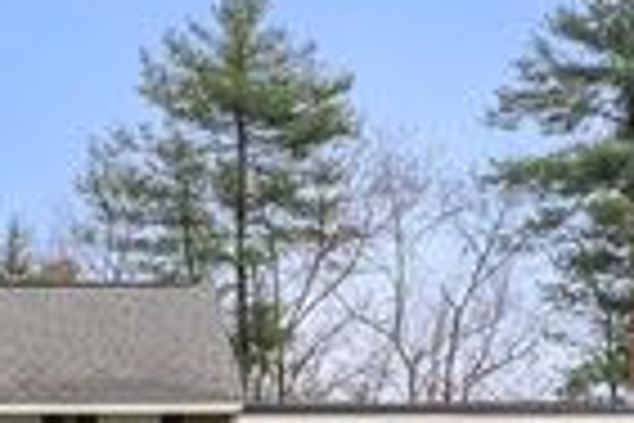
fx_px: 1814
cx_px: -31
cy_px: 475
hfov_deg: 19.2
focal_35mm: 103
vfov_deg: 13.0
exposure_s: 1/400
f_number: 7.1
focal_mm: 29
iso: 400
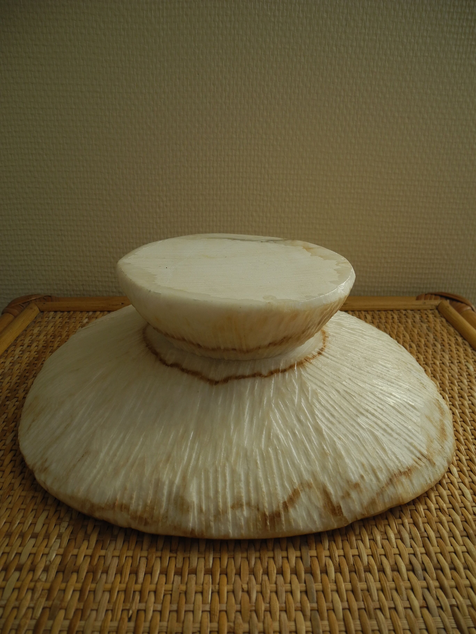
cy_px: 317
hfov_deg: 49.7
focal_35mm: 28
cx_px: 238
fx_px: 513
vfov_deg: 63.4
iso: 100
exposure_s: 1/585
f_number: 2.8
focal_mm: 6
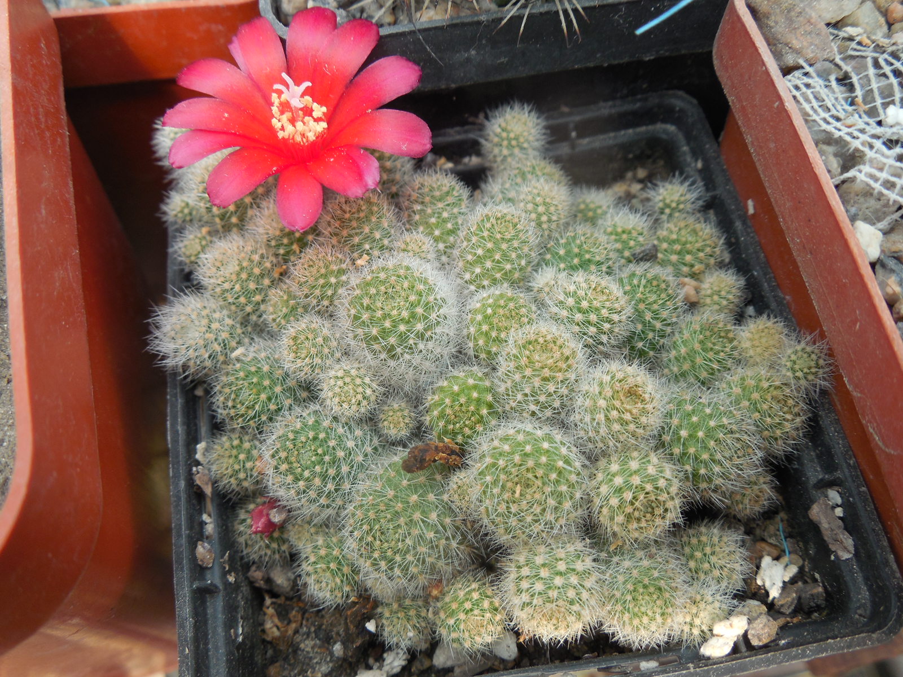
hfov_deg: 58.4
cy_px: 338
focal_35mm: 31
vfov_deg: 45.4
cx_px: 452
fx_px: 809
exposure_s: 1/160
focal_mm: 5.6
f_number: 3.6
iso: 125
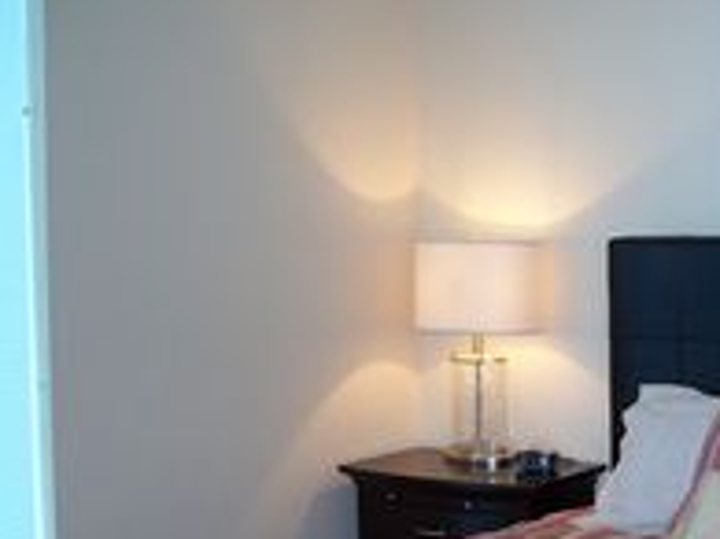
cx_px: 642
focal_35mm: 70
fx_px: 1455
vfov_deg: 20.8
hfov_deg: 26.9
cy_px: 406
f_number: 2.8
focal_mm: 7.8
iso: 125
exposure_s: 1/60
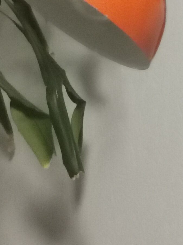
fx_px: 832
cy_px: -116
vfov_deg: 15.5
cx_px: 315
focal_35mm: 118
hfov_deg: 11.7
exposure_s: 1/23
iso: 400
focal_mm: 5.58
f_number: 1.8
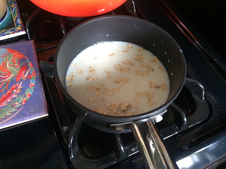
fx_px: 196
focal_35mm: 30
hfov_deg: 60.0
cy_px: 84
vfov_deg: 46.8
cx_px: 113
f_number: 2.2
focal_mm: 4.12
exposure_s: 1/24
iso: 320
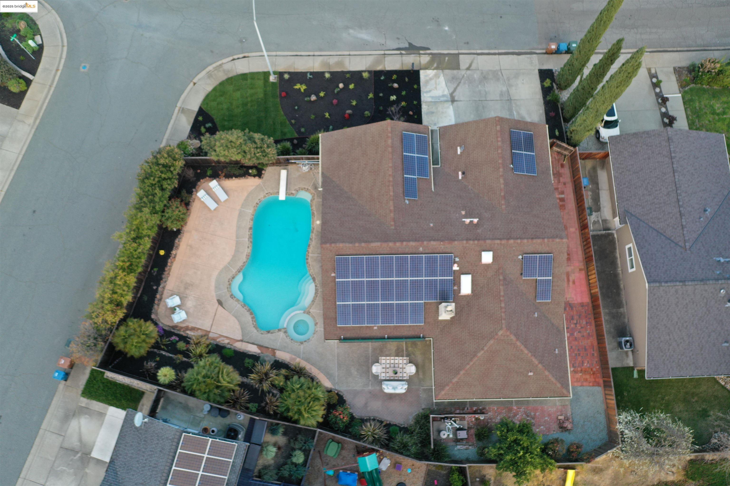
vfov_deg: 46.4
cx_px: 365
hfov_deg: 65.5
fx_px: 568
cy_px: 243
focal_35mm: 28
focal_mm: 10.26
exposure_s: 1/30
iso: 100
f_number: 3.2
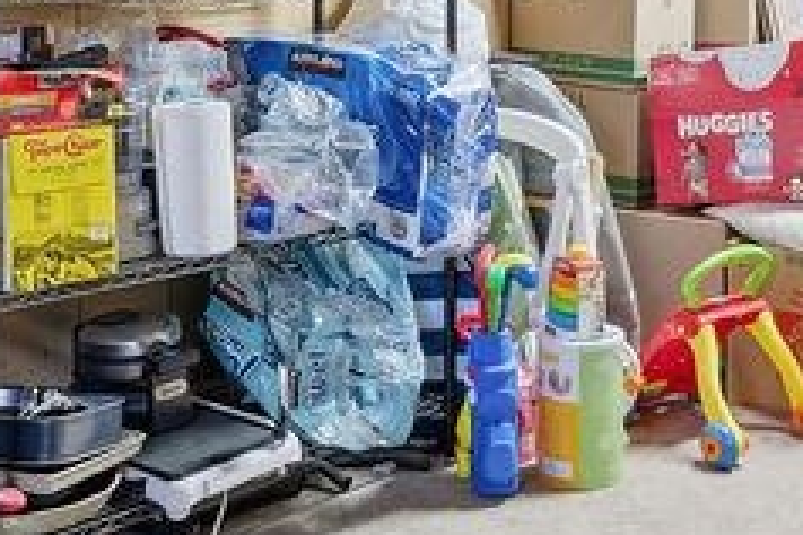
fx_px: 1539
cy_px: -49
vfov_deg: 19.0
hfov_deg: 29.2
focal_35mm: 69
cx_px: 478
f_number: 8
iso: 100
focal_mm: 16
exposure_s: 1/6
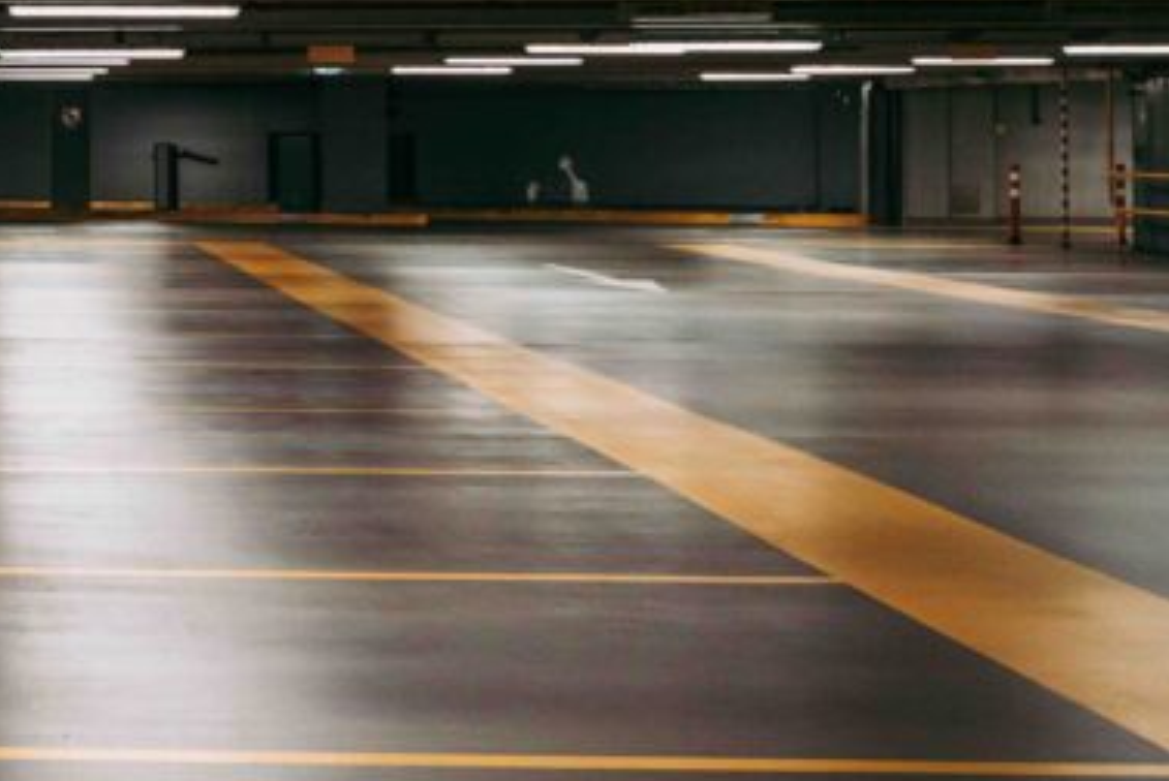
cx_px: -264
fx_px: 2470
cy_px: 57
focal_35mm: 76
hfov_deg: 24.0
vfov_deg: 17.7
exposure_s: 1/80
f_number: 5.6
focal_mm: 28
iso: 400
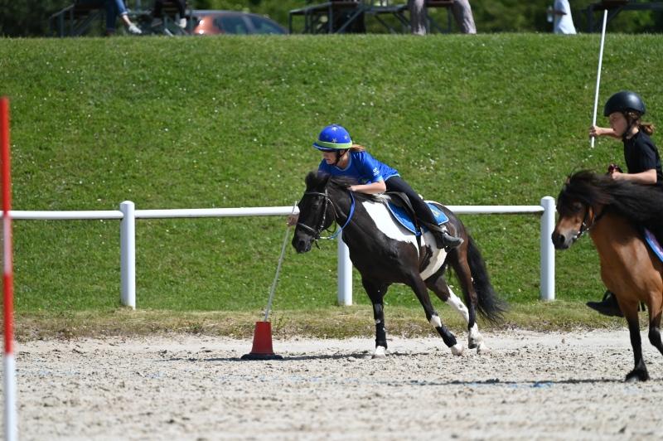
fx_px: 7360
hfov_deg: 5.2
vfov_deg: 3.4
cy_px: 220
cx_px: 332
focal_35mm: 400
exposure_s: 1/1250
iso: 250
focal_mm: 400
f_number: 5.6
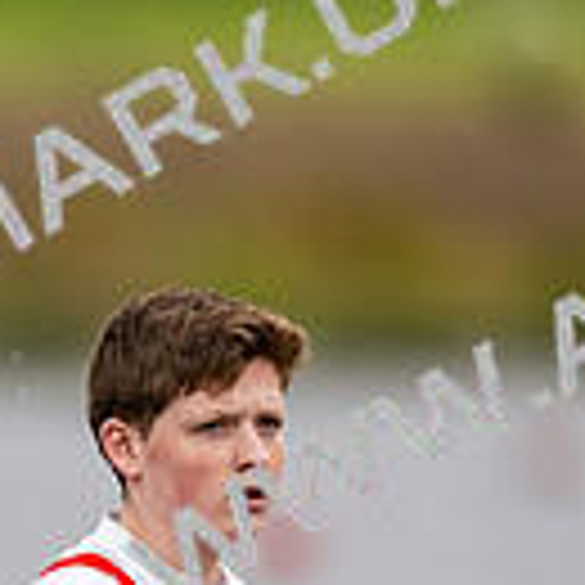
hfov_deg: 0.8
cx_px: -202
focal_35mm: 2284
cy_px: 682
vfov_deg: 0.8
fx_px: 43670
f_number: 4
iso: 400
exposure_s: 1/2500
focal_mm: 600
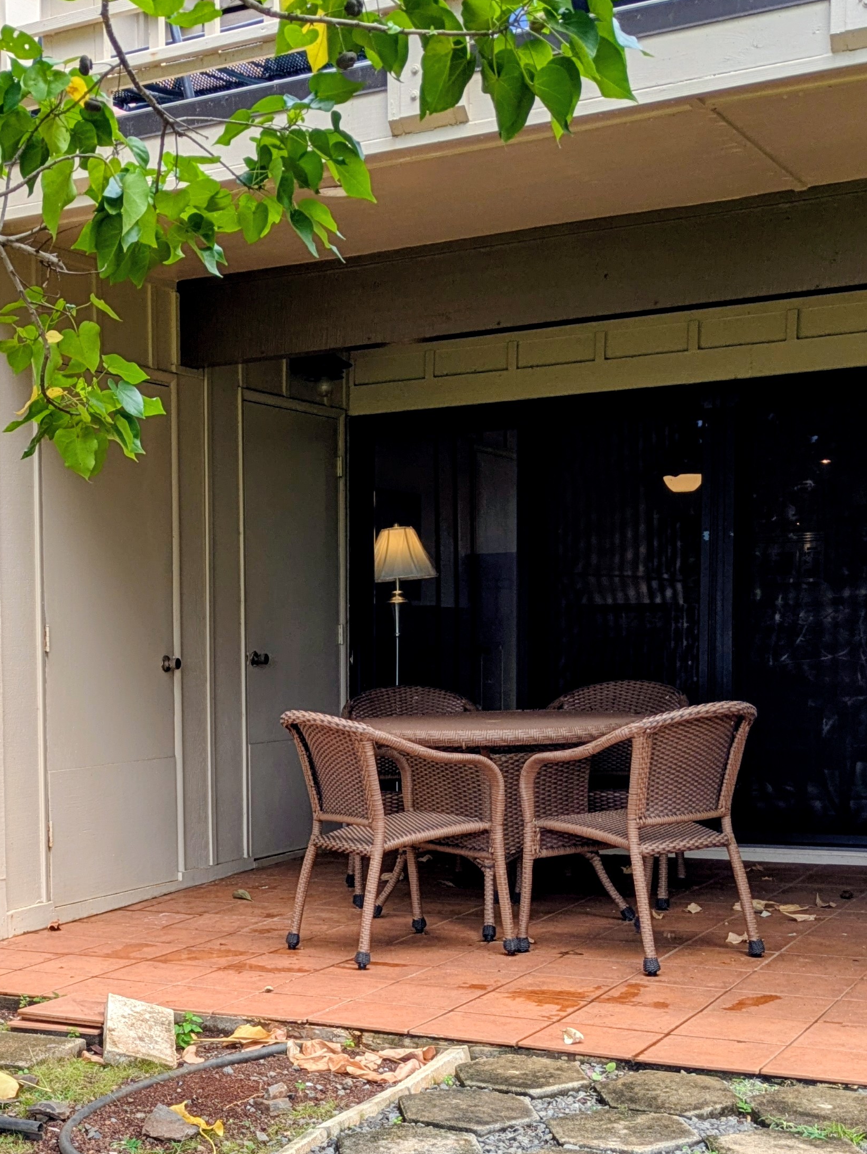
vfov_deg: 35.5
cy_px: 844
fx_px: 1768
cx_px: 118
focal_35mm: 53
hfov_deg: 26.8
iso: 42
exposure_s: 1/276
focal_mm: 5.43
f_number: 1.89
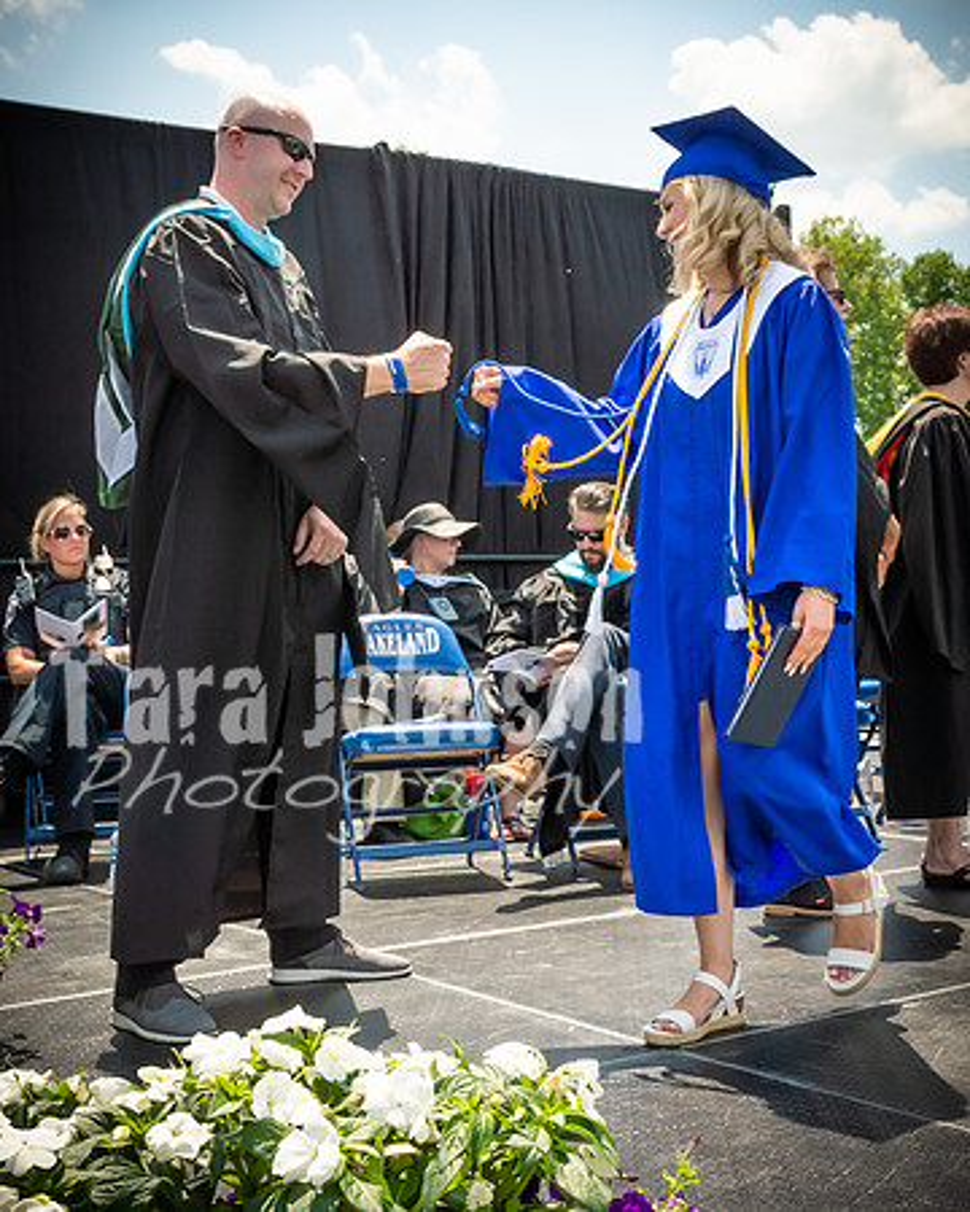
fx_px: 1752
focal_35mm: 49
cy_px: 616
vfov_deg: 38.2
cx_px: 649
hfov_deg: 30.7
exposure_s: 1/800
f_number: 7.1
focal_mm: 20
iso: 200
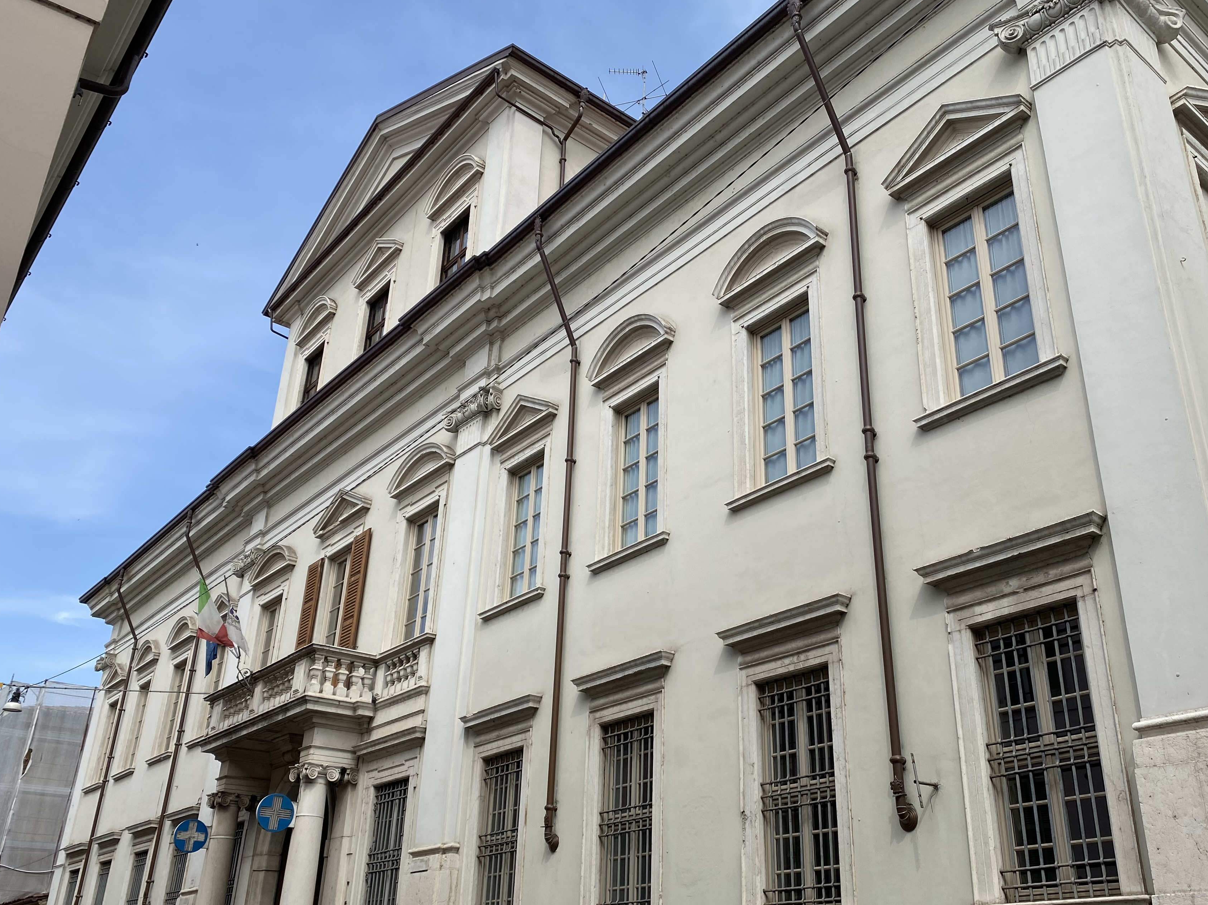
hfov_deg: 58.1
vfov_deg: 45.4
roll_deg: -0.3
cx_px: 687
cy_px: 491
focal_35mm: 31
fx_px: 1082
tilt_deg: +24.6
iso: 32
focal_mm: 4.25
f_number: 1.8
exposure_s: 1/1965
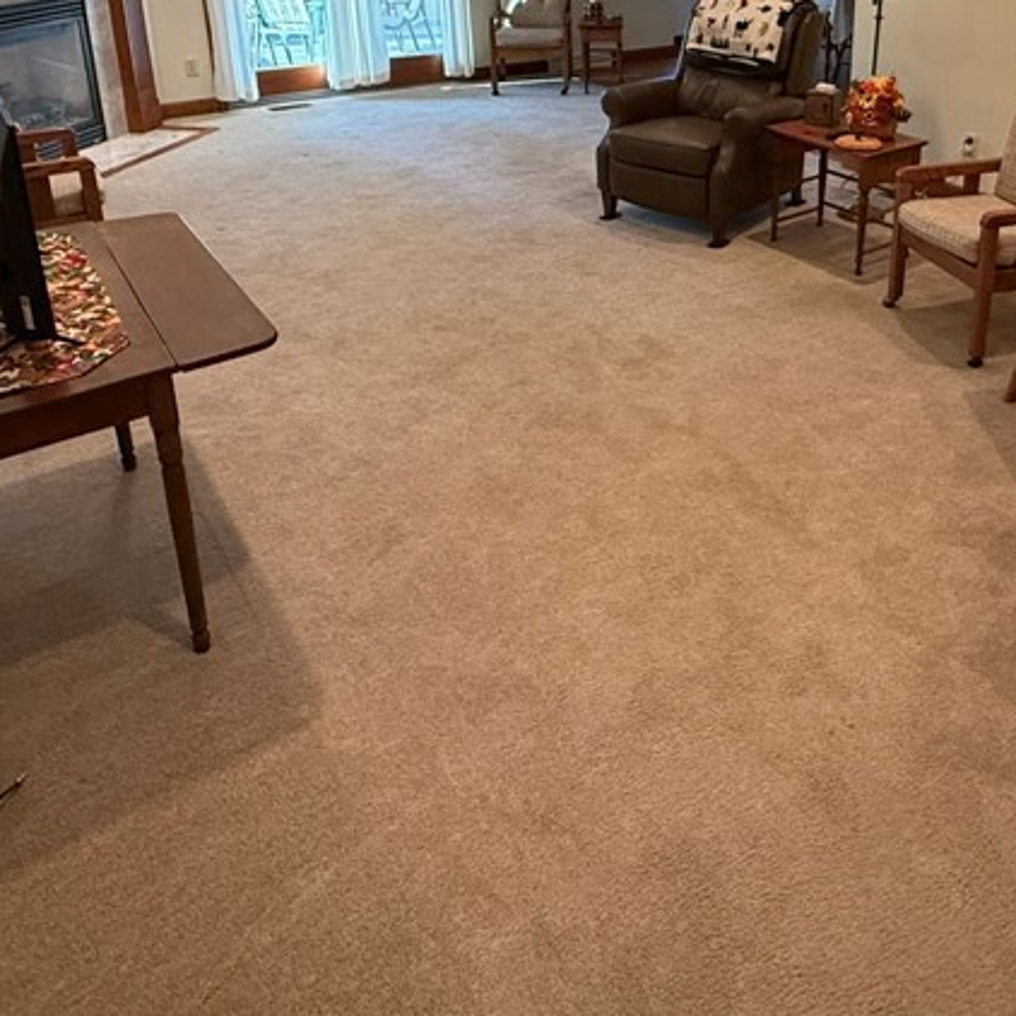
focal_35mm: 30
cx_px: 725
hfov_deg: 52.3
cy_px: 173
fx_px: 996
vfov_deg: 50.1
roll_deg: -1.0
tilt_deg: -17.4
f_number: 2.2
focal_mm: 2.22
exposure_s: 1/120
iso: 640
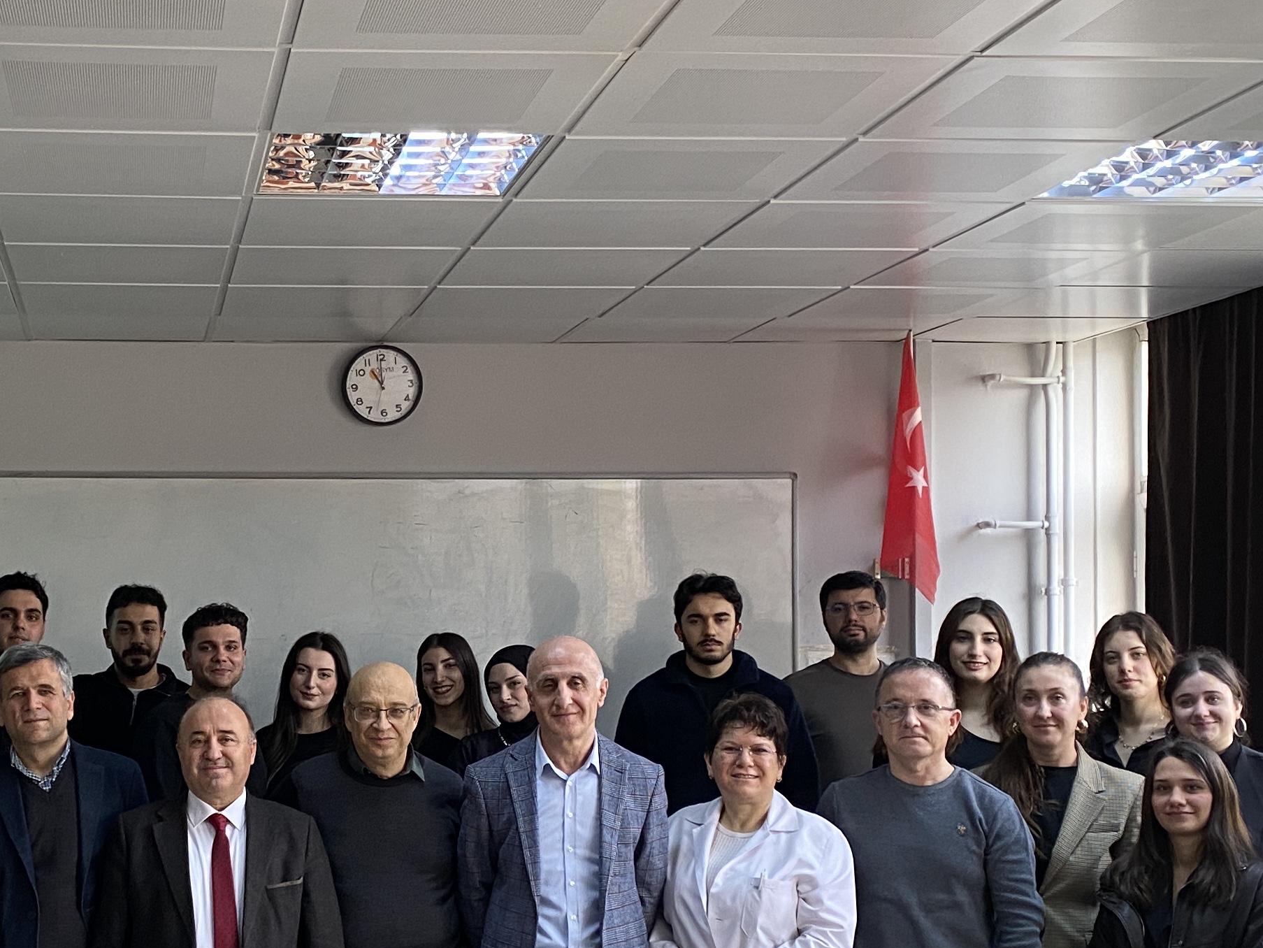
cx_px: 257
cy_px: 638
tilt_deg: +0.4
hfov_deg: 32.3
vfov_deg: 25.1
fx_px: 2117
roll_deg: -0.4
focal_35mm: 58
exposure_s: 1/50
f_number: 1.8
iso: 100
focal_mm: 4.25
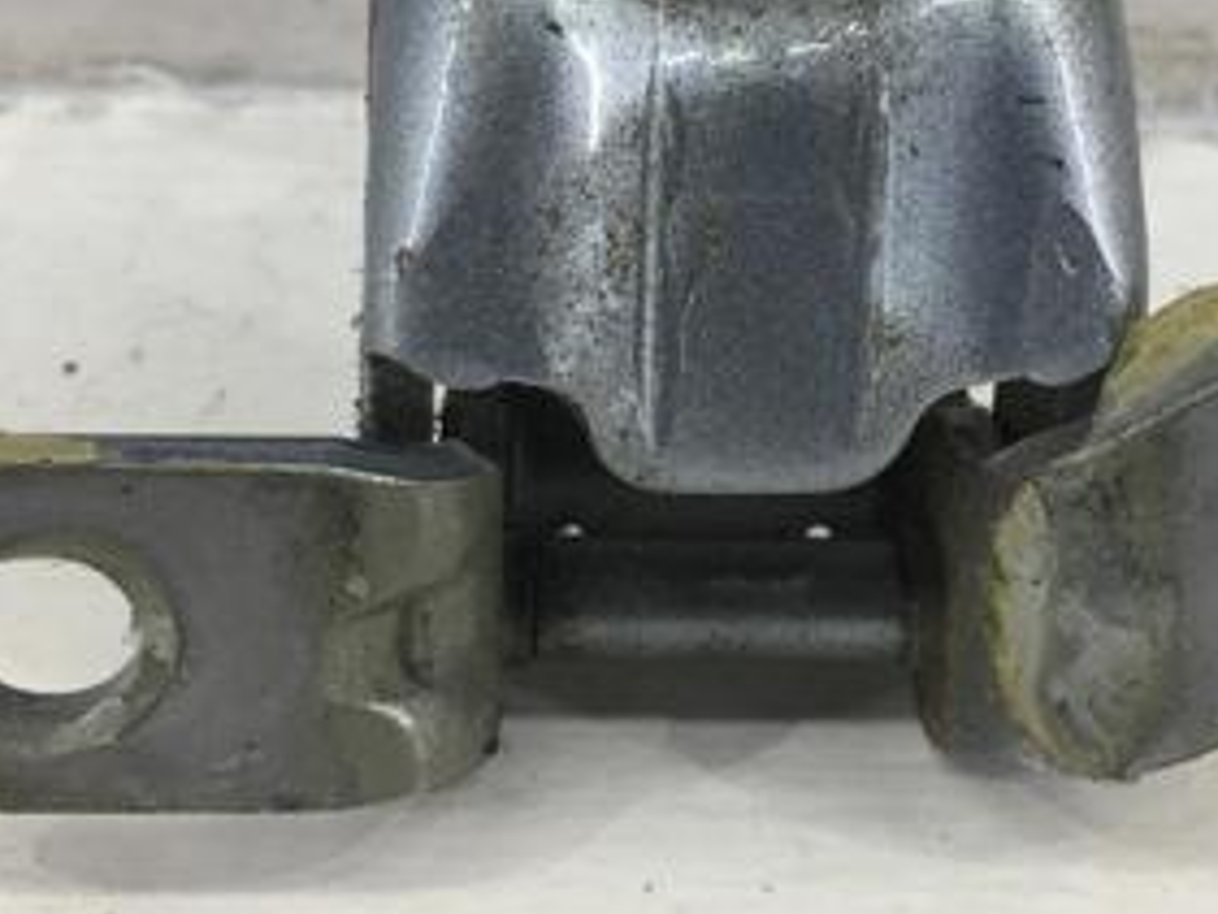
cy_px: 130
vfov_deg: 21.9
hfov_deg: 29.4
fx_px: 2323
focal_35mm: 66
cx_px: 676
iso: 25
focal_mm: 4.15
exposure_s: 1/50
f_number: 2.2
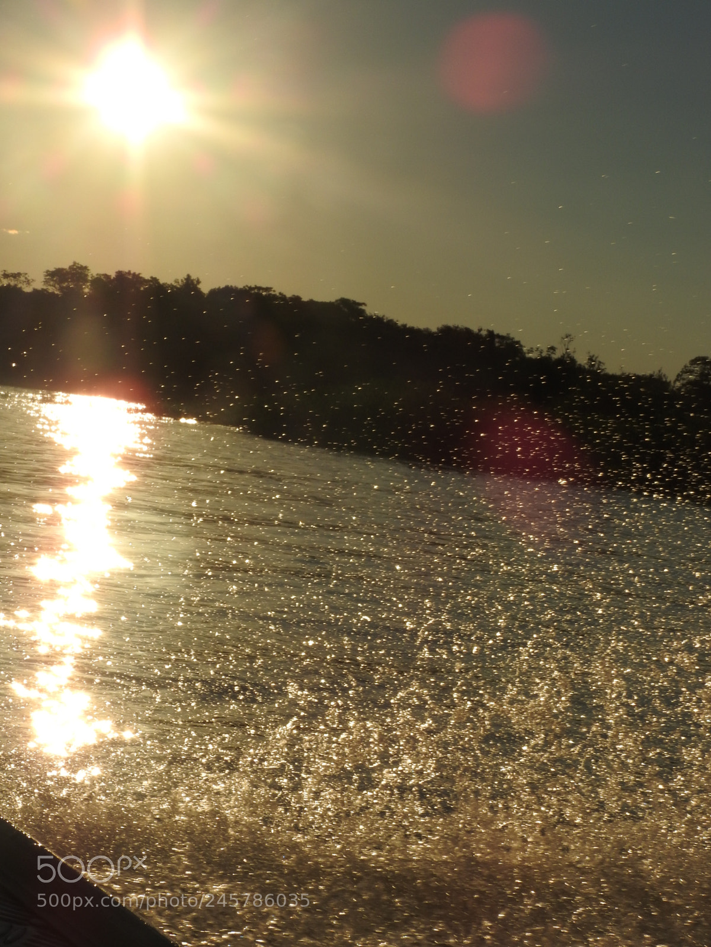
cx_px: 356
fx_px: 2191
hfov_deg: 18.4
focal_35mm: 80
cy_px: 474
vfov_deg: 24.4
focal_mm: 14.3
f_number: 8
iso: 100
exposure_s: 1/3200
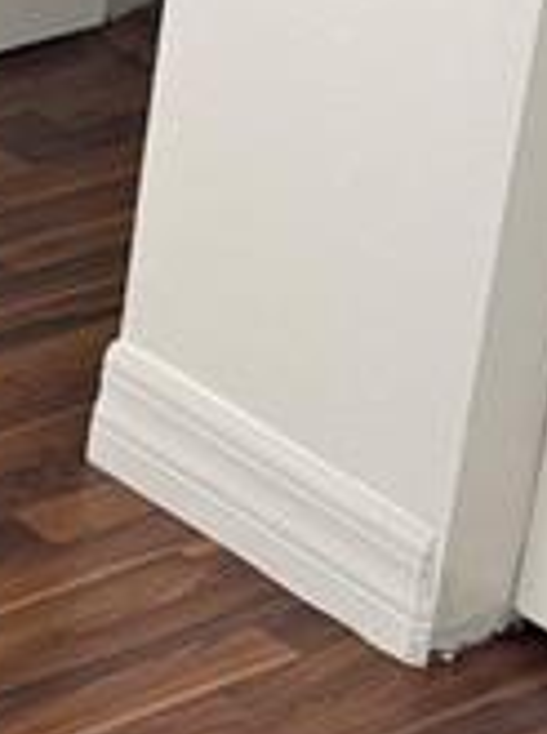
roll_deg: +0.5
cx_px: -556
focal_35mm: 175
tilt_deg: -29.4
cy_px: 436
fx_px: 3702
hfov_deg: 8.1
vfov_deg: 11.3
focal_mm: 6.76
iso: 125
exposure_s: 1/121
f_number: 1.78
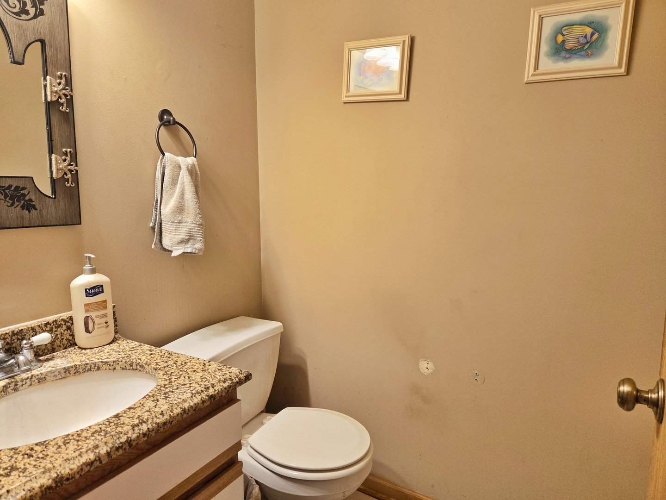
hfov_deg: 73.9
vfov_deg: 58.9
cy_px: 250
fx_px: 443
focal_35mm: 23
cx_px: 333
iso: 250
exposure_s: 1/120
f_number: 1.8
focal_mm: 5.4
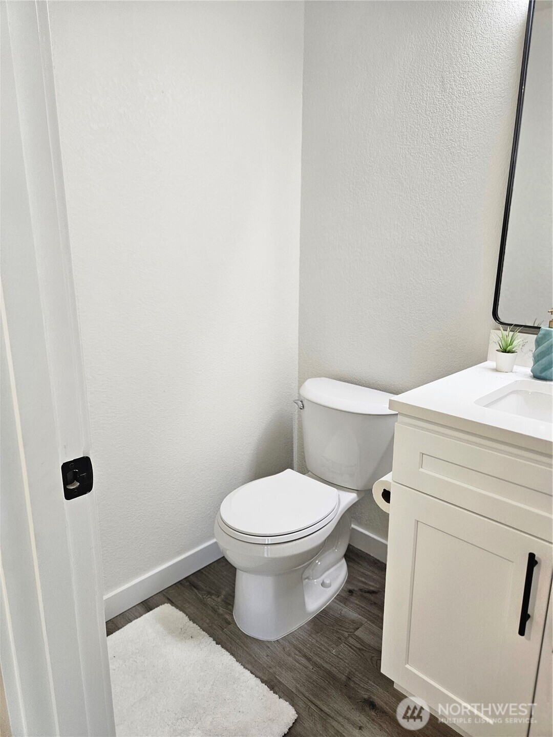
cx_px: 276
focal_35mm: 23
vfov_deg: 73.9
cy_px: 368
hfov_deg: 58.9
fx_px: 490
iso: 250
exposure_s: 1/120
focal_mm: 5.4
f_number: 1.8
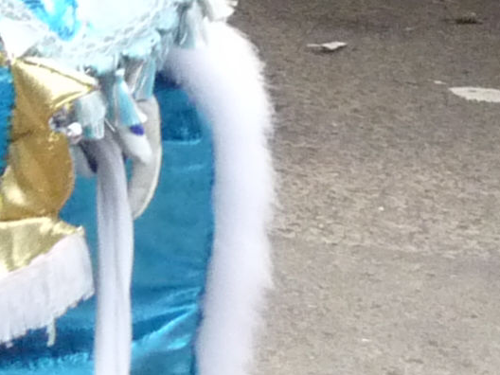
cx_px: -584
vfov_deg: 7.6
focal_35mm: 189
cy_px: -341
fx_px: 2730
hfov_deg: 9.6
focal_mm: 4.8
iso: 400
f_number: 2.8
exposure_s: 1/160
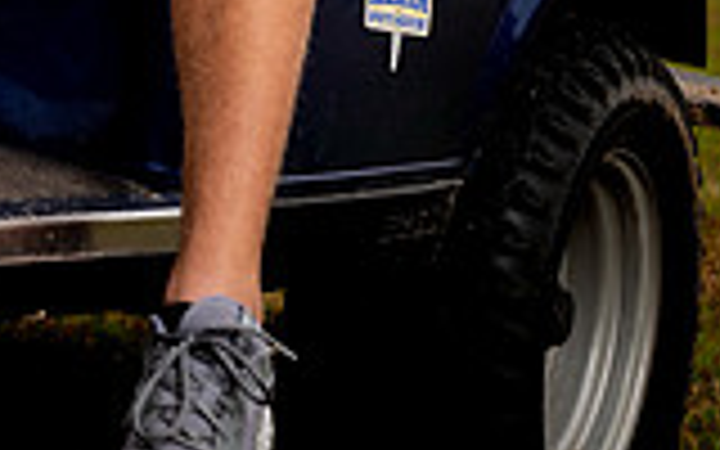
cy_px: -518
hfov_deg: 13.9
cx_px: 63
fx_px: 2924
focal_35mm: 149
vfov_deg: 8.3
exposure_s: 1/250
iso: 200
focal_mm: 52
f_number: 4.5
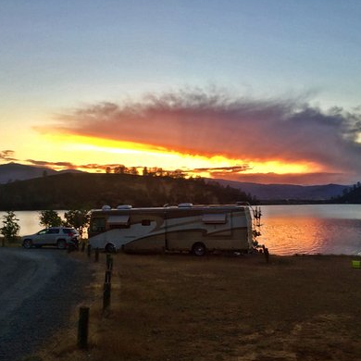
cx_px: 188
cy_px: 180
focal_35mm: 35
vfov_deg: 47.2
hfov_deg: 47.2
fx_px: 413
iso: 40
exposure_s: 1/100
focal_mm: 4.15
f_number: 2.2
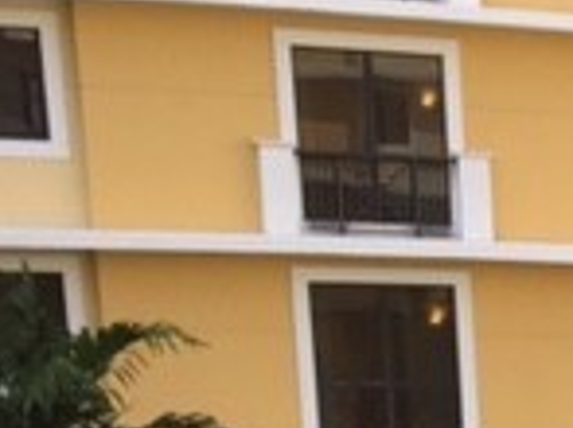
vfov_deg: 10.8
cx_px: 1173
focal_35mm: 126
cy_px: 852
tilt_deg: -16.9
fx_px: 2084
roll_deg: -3.7
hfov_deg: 13.3
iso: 32
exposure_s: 1/942
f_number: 2.2
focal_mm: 4.15
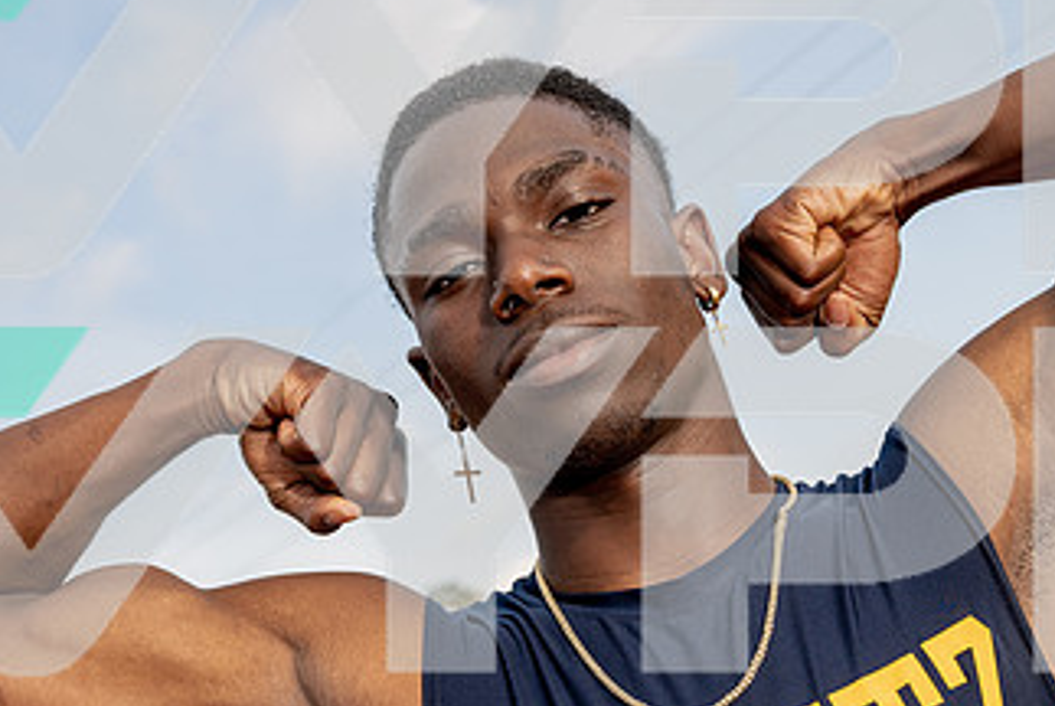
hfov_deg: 32.8
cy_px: 502
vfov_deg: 22.2
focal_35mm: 61
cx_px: 578
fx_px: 1789
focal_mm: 34
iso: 100
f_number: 5
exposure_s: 1/250
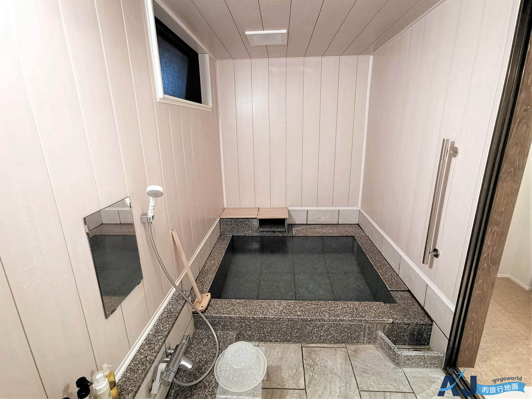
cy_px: 200
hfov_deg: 91.0
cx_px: 266
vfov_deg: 74.7
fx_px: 261
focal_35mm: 17
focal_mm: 2.26
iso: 1250
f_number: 2.2
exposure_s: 1/24
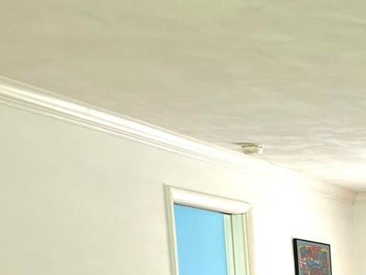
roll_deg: +1.6
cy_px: 411
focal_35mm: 88
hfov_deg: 19.1
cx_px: 575
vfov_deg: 15.5
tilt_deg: -5.6
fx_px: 931
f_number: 1.5
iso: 64
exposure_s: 1/120
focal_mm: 5.7
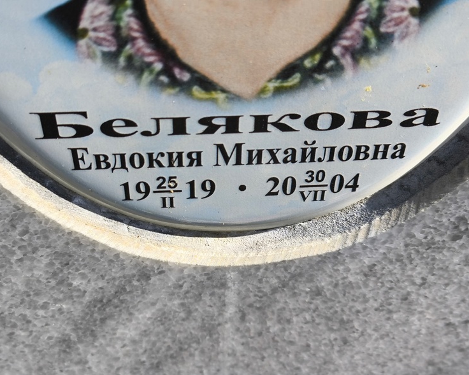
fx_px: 736
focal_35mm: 53
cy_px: 190
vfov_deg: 28.6
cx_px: 221
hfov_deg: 35.3
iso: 50
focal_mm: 4.71
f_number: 1.7
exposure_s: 1/523
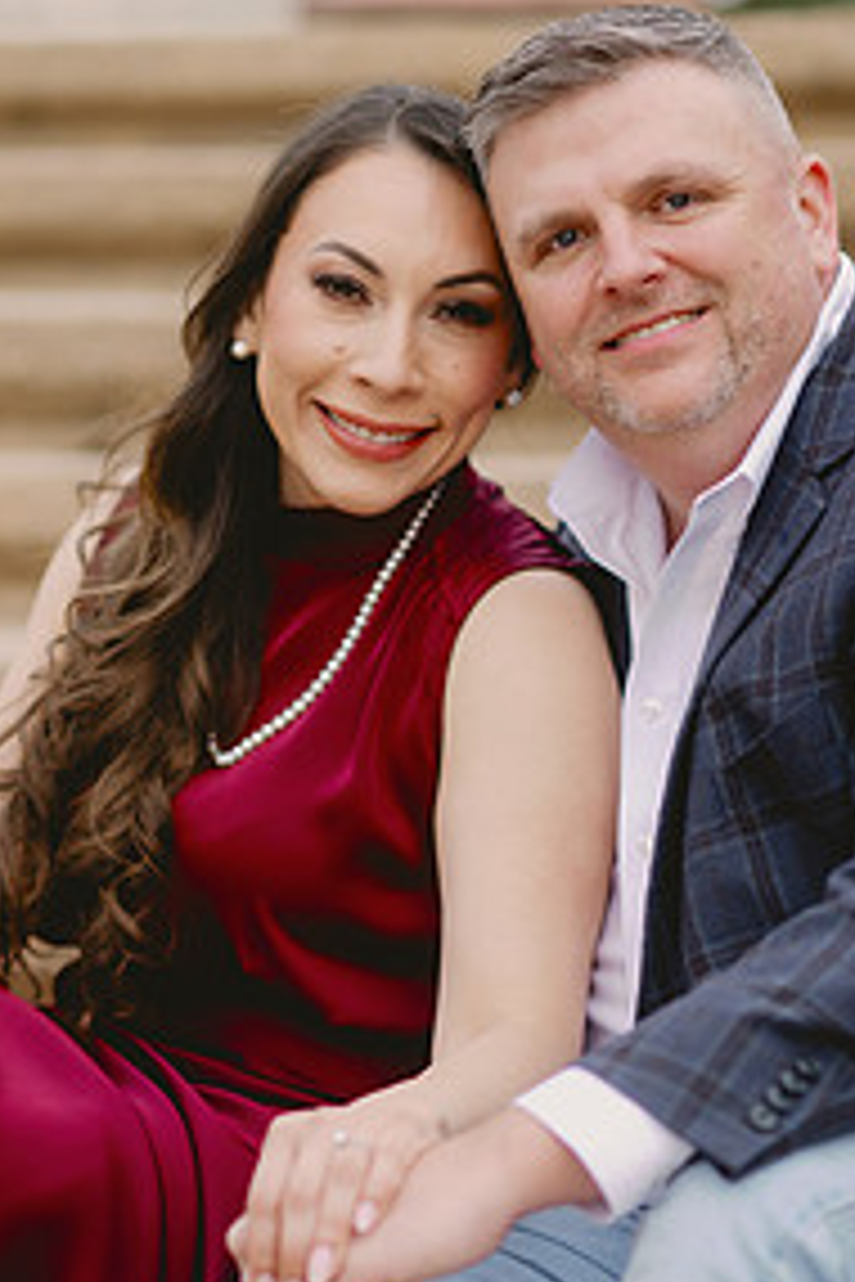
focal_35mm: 134
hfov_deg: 10.2
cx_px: 414
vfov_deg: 15.3
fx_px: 4773
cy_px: 738
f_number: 2
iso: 320
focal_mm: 85
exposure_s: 1/2000
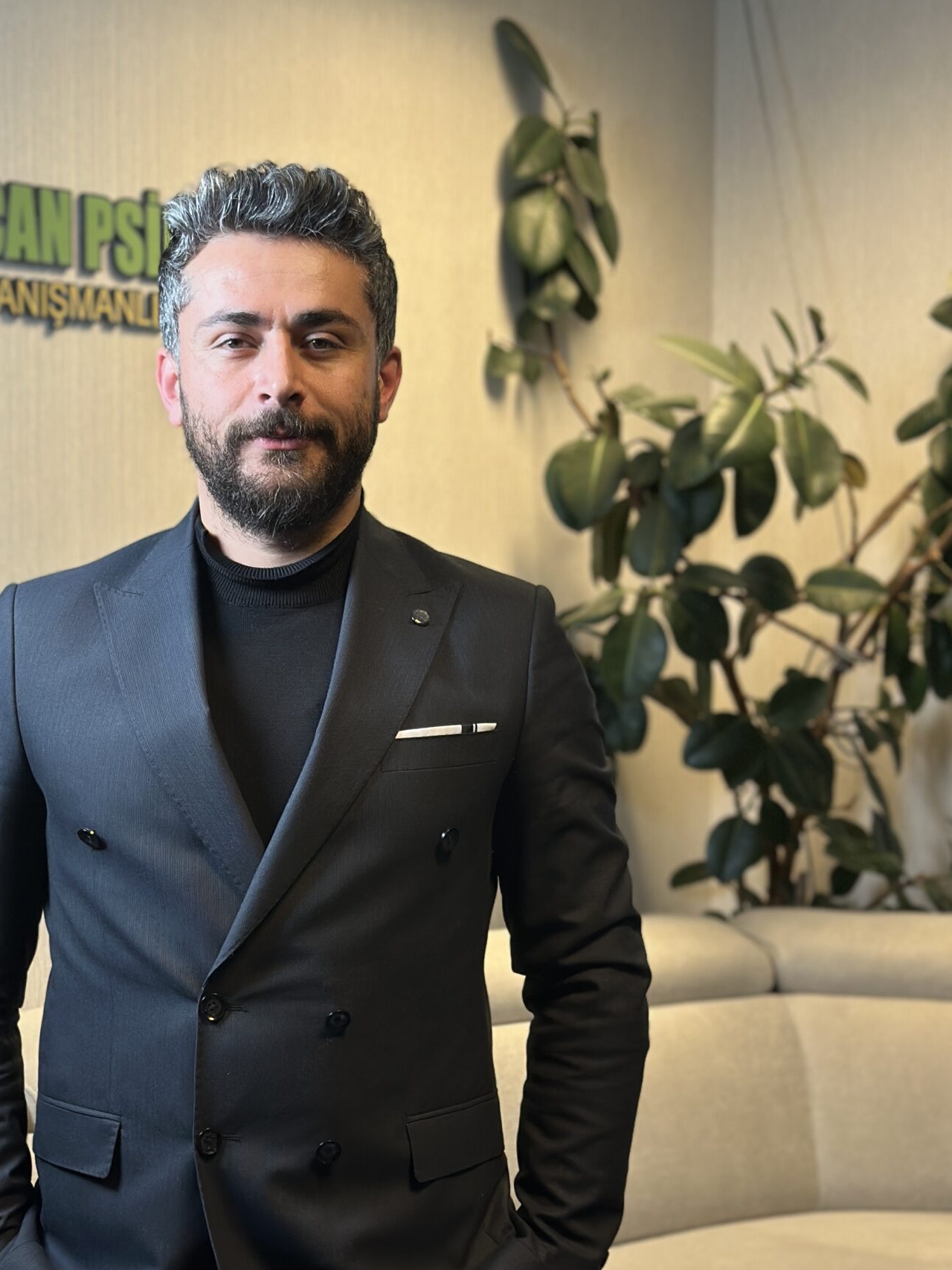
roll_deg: -0.1
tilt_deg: -2.1
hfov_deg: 20.3
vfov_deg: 27.0
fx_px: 2640
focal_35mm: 72
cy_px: 644
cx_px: 295
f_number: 1.78
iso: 64
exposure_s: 1/50
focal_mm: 6.86
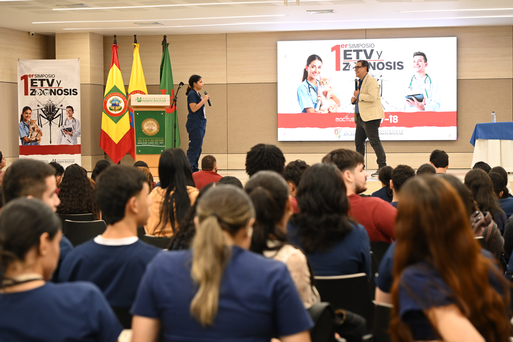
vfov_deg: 17.9
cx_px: 256
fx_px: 1083
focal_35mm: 76
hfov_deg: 26.7
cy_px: 171
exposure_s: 1/60
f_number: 4.5
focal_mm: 76
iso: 2500
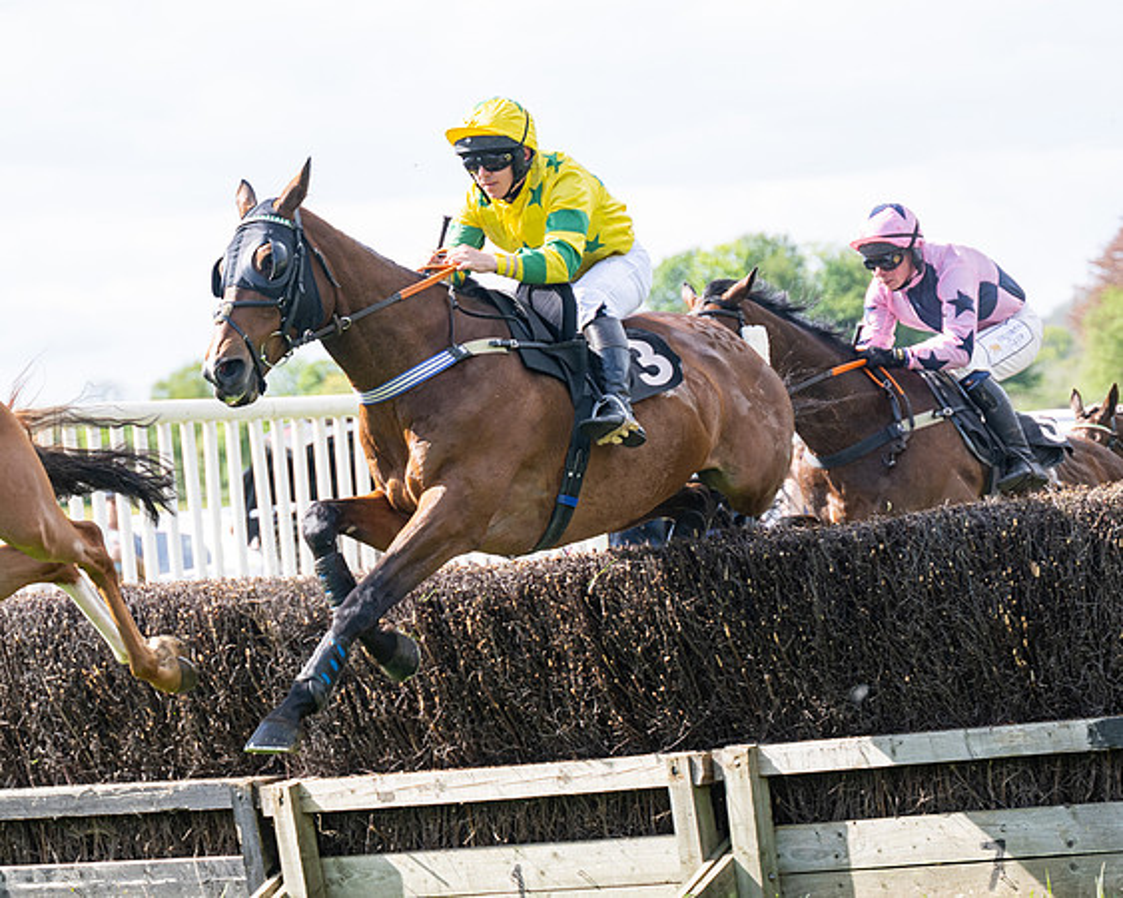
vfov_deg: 9.3
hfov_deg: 11.6
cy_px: 449
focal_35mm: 166
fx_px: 5503
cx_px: 652
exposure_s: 1/800
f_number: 4
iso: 200
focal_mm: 98
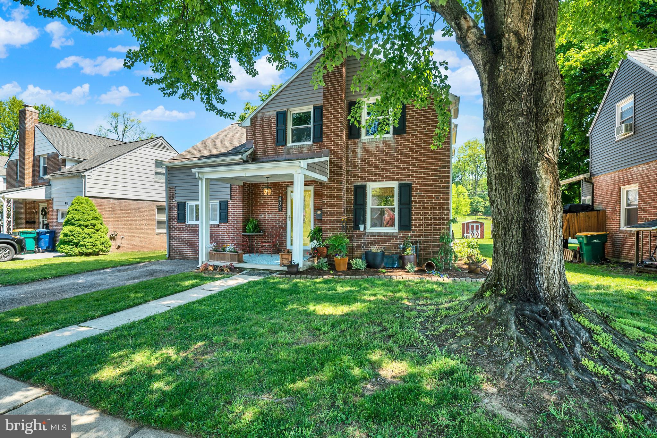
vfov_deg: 73.8
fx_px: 292
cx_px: 328
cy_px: 219
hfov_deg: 96.7
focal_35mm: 16
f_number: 8
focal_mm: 16
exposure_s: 1/60
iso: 160
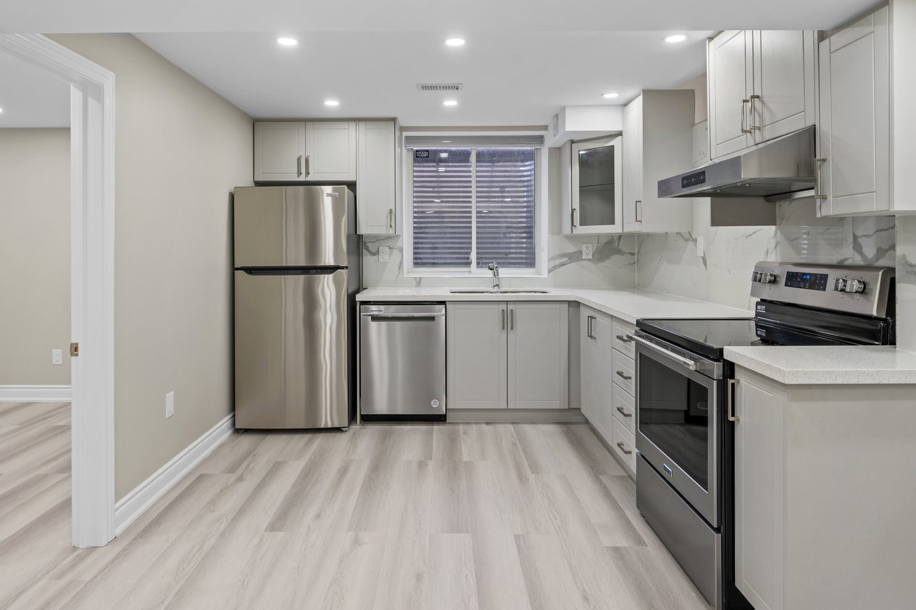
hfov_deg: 78.5
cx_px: 433
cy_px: 236
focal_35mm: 22
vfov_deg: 56.6
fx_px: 559
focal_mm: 16
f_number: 8
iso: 100
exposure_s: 1/8
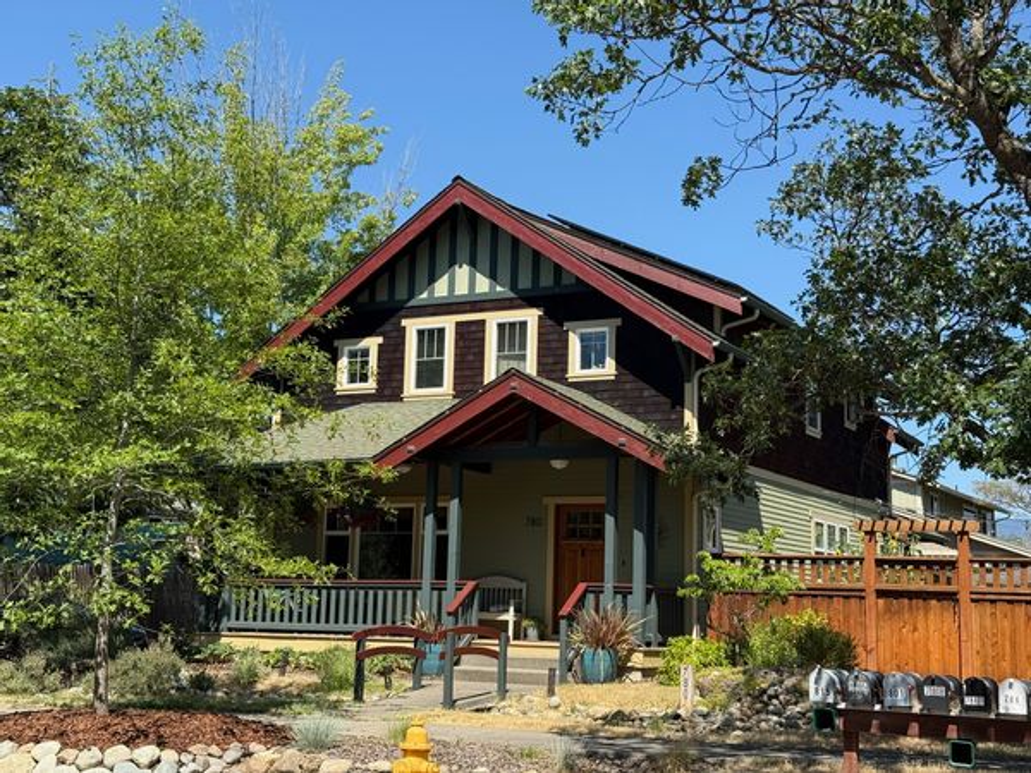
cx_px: 516
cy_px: 386
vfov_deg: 30.3
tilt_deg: +8.5
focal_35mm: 48
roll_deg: -1.4
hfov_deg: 39.7
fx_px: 1430
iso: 64
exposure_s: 1/2342
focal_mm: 6.76
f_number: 1.78
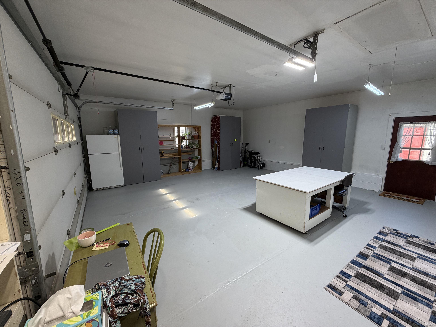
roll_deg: +1.1
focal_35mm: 14
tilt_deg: -9.7
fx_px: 176
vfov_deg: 85.7
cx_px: 218
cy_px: 164
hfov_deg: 102.1
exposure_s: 1/120
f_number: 2.2
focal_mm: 2.22
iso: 125
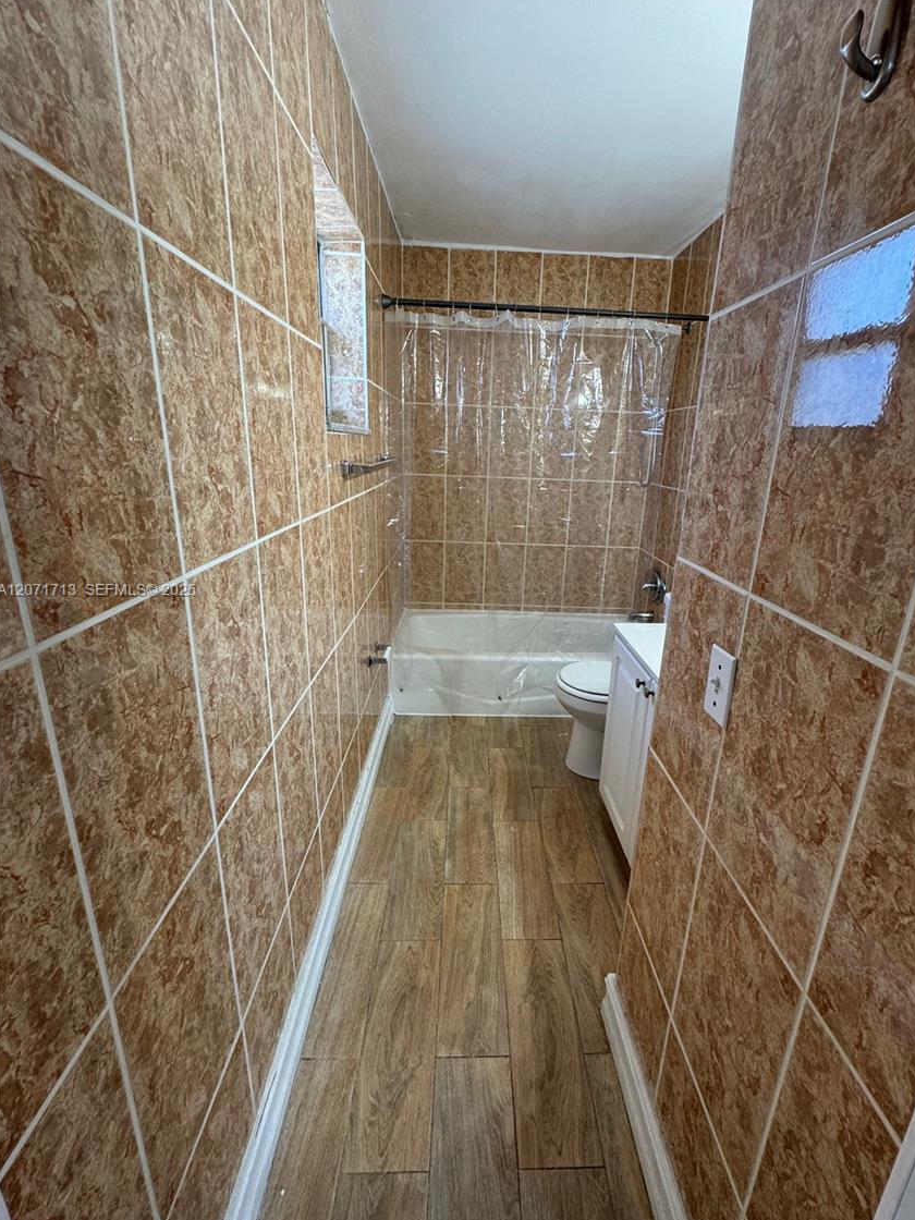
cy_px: 591
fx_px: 529
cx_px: 485
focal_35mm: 15
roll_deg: -2.0
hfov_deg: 81.7
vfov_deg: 98.1
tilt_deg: -15.9
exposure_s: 1/120
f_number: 2.2
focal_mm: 2.22
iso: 200
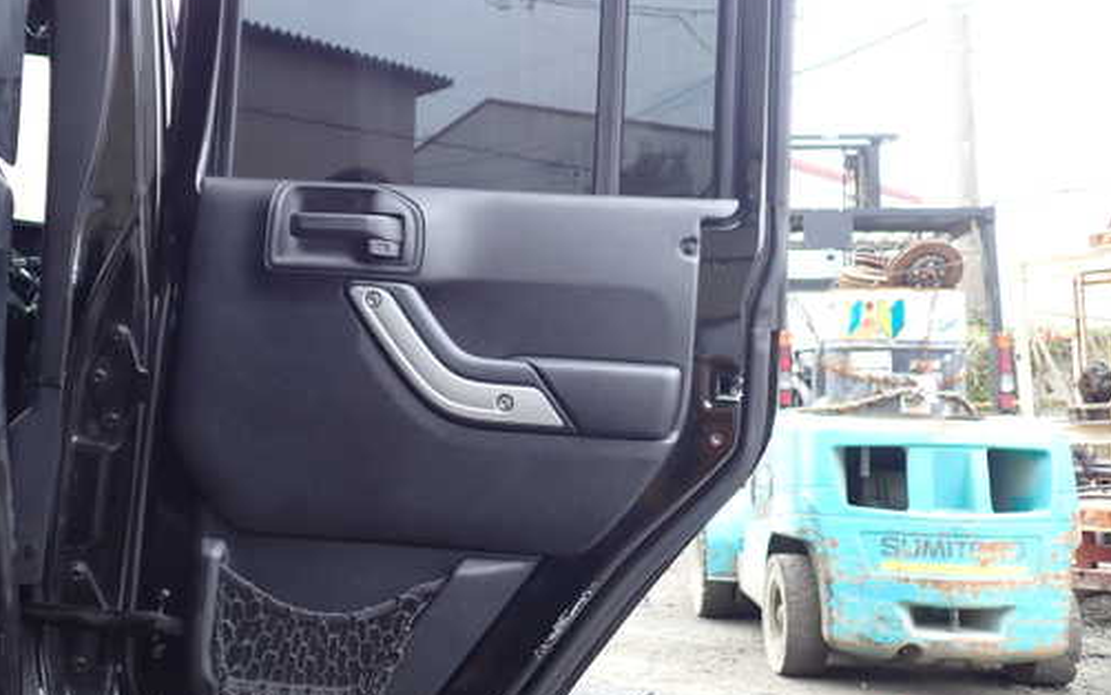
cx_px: 476
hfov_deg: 51.4
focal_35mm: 38
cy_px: 303
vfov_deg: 33.6
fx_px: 1151
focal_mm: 5.4
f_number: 2.3
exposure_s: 1/80
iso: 100
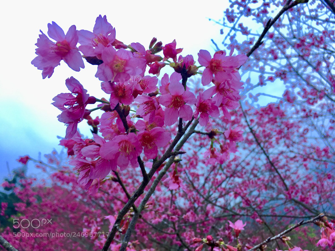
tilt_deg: +31.6
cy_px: 126
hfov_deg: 61.7
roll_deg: -1.8
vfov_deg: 48.2
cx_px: 168
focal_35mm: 29
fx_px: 281
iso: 40
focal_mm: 4.15
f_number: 2.2
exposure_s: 1/30
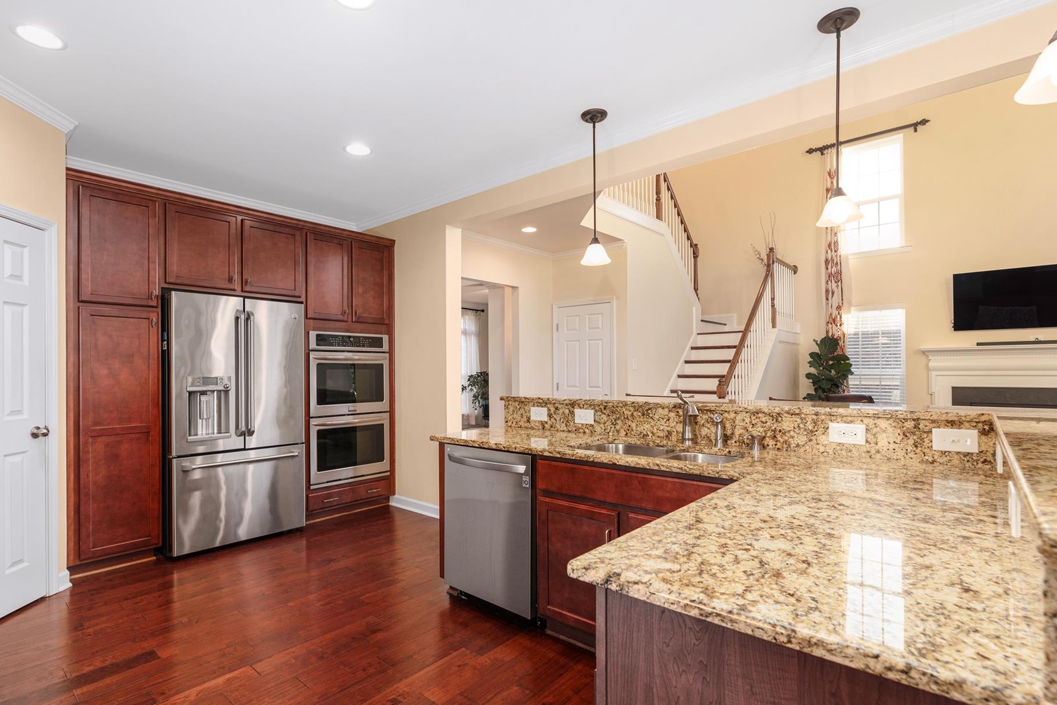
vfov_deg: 70.4
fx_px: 499
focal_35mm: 17
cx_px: 504
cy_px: 372
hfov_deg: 93.2
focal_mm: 15
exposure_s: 1/50
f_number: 6.3
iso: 320
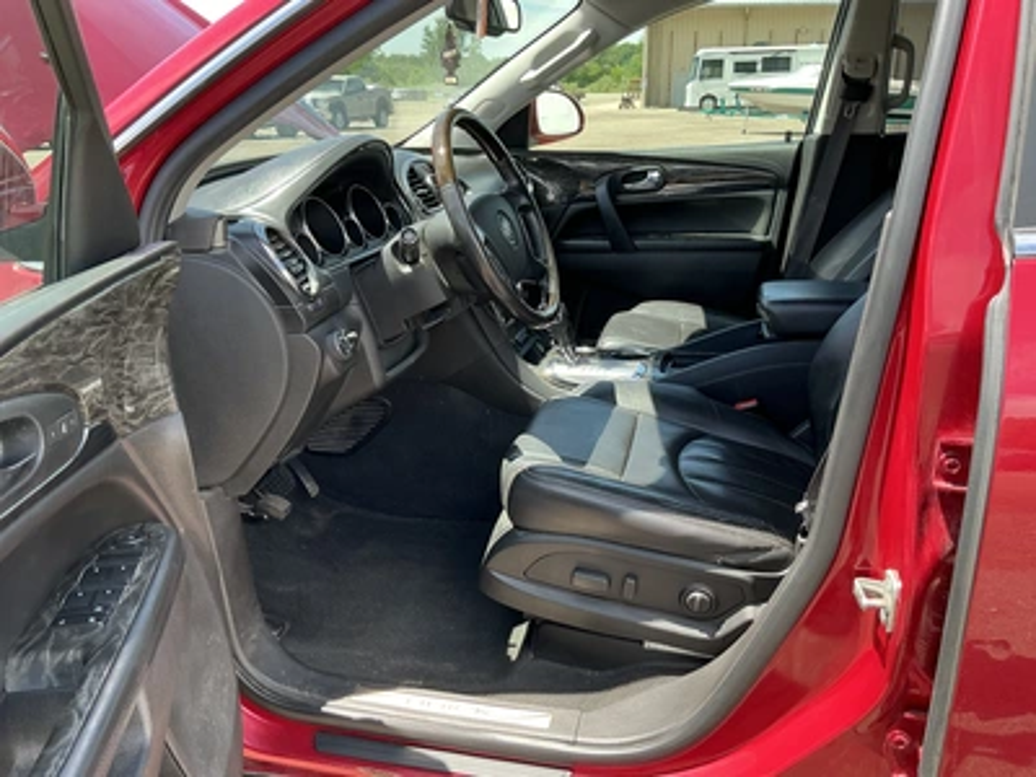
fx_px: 838
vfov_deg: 49.7
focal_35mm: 28
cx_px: 518
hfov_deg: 63.4
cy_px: 388
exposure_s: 1/152
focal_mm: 3
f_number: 1.8
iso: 25
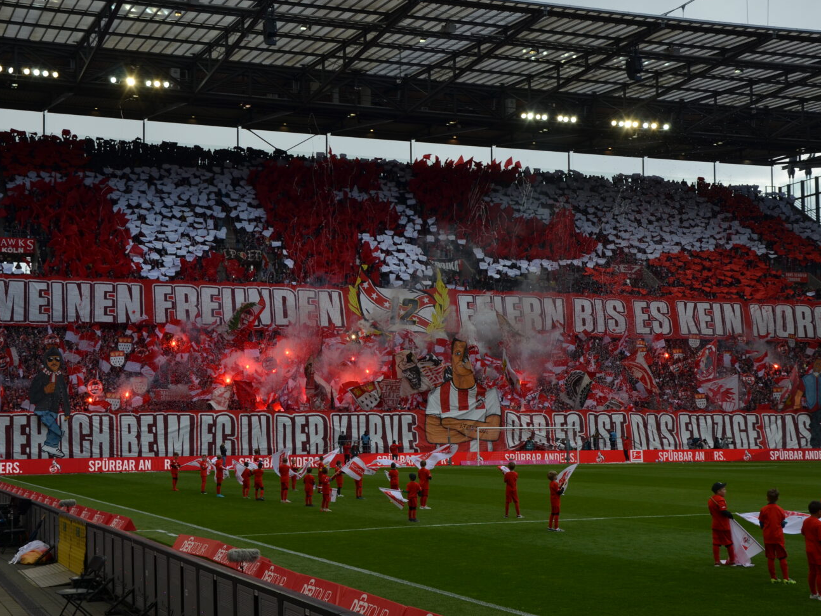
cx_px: 379
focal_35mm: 57
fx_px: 1352
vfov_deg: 25.7
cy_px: 302
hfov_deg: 33.8
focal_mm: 32
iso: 180
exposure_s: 1/250
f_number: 8
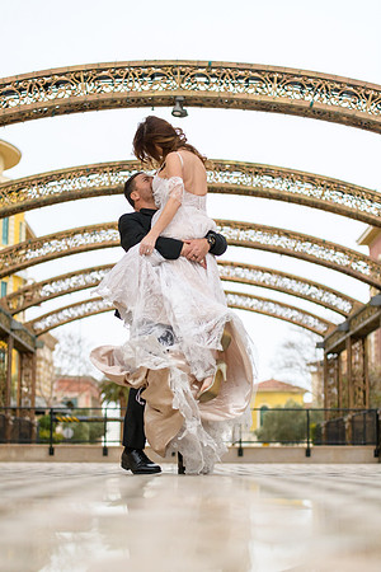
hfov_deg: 19.5
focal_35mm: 70
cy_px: 286
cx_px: 190
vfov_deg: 28.8
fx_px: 1111
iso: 400
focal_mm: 70
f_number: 2.8
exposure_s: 1/3200
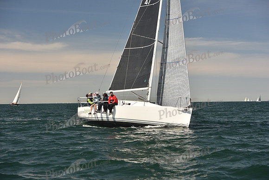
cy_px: 90
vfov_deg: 17.5
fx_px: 583
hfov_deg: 26.0
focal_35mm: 78
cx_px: 134
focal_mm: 78
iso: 250
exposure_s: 1/640
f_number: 5.6
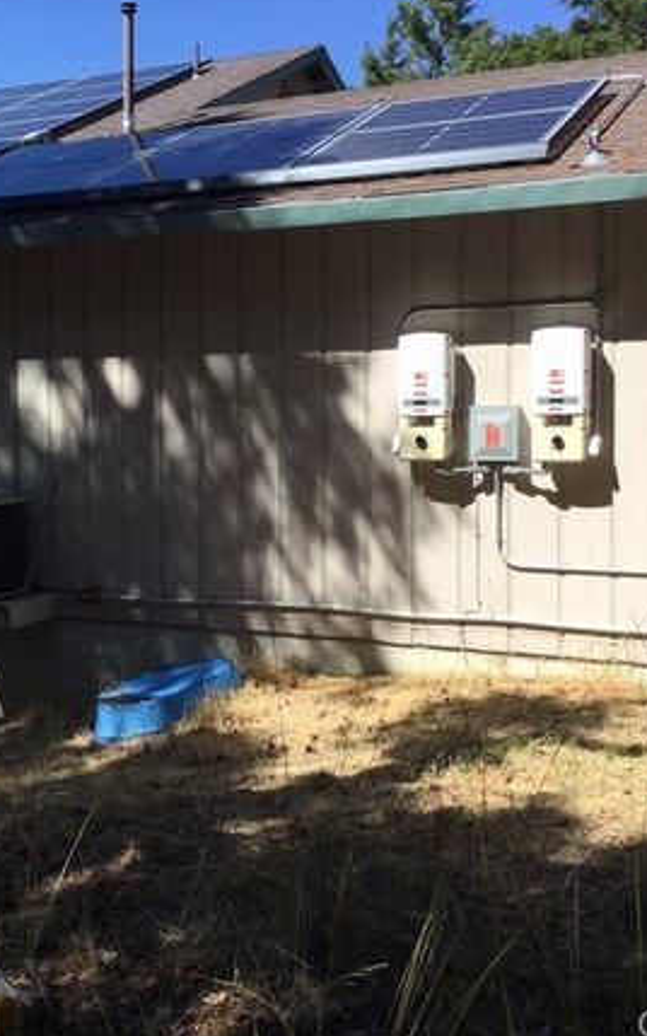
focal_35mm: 49
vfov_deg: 41.0
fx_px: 1383
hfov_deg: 26.1
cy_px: 466
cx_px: 179
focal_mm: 3.3
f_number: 2.4
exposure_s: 1/1131
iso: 25
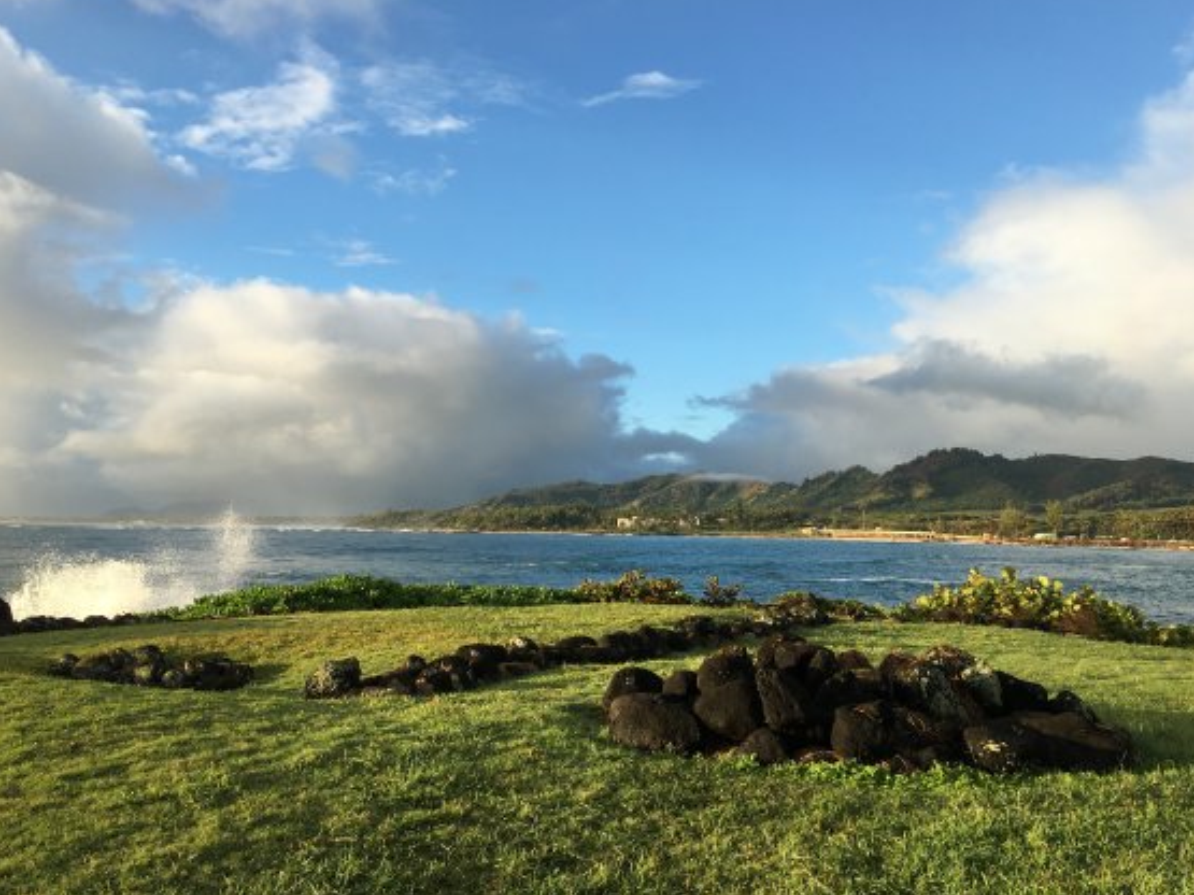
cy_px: 408
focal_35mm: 32
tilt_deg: +6.5
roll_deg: +0.1
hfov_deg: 56.8
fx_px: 1104
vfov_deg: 44.1
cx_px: 620
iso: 25
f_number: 2.2
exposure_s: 1/663
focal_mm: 4.15
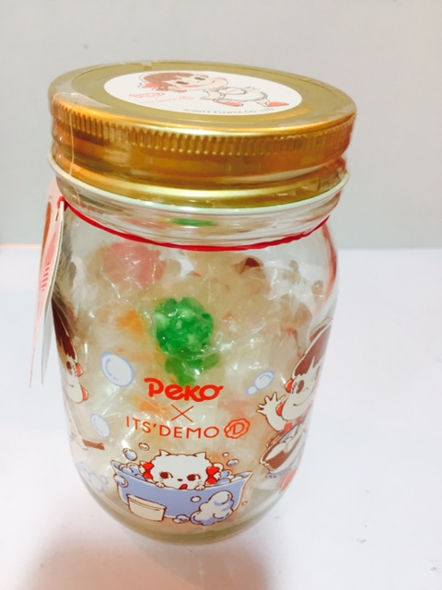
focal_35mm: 29
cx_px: 221
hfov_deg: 48.2
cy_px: 295
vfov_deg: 61.7
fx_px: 494
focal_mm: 4.15
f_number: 2.2
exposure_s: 1/33
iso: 100
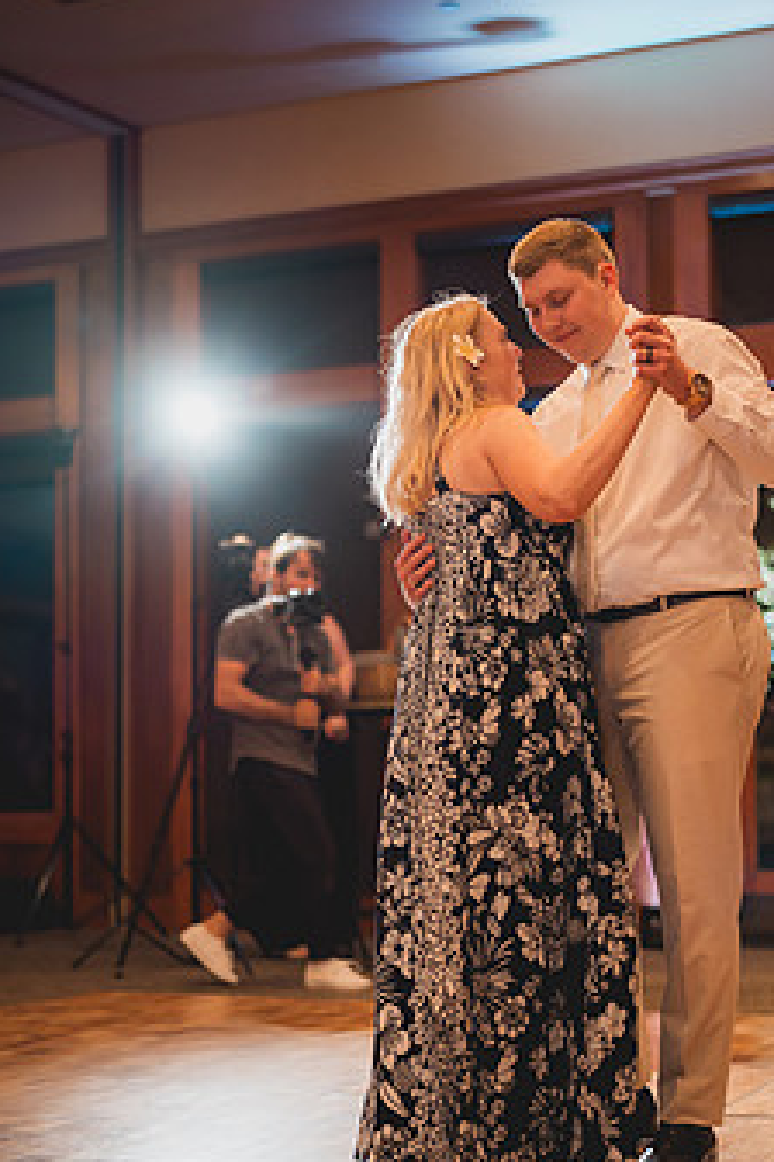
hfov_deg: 20.3
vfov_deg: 30.0
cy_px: 654
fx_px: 2161
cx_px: 480
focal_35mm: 67
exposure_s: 1/500
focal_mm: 50
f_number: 1.4
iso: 1250
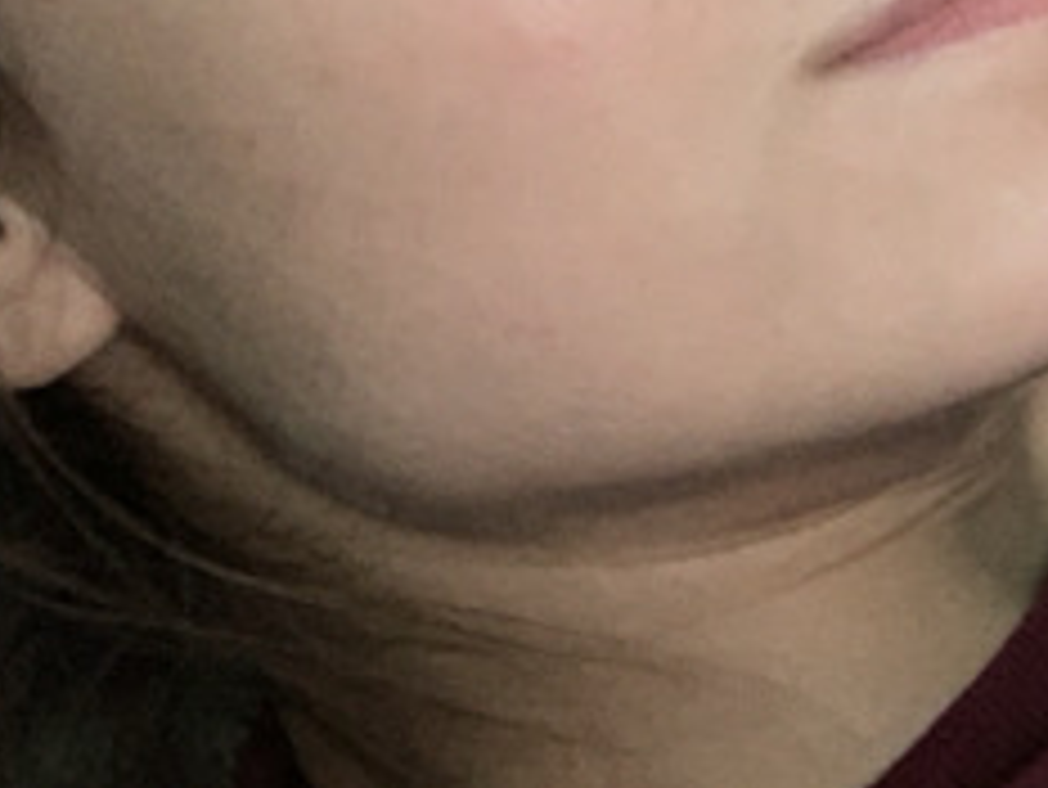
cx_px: 1435
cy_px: -376
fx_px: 2908
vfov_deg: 14.4
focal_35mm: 96
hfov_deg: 18.7
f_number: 2.2
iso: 200
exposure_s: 1/20
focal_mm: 2.87
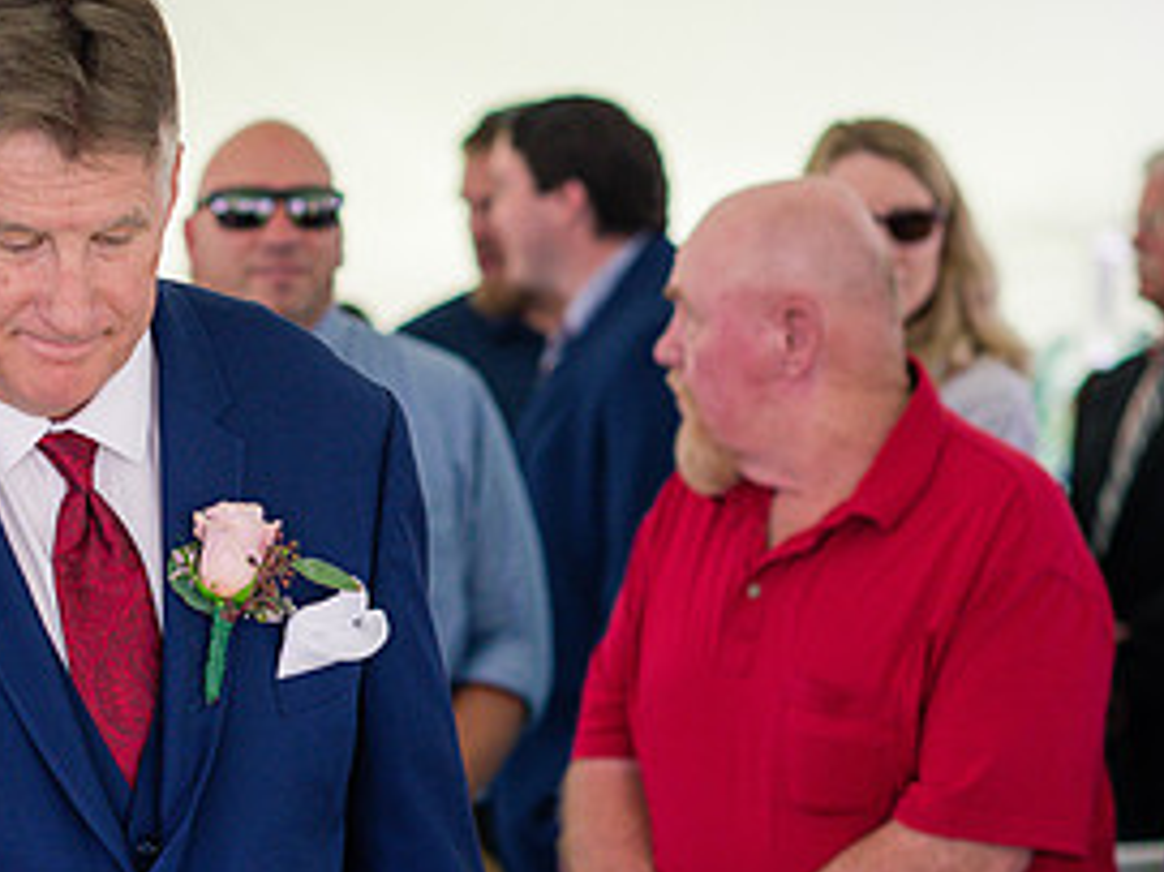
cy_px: 376
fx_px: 5882
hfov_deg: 11.2
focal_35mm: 175
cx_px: 47
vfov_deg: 8.5
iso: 500
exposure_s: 1/200
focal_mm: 85
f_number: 3.2
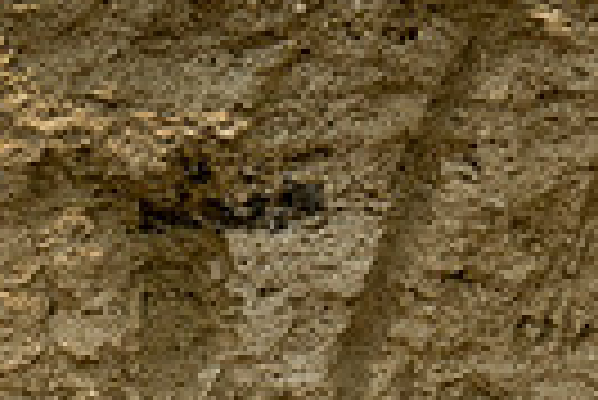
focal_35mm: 273
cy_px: 503
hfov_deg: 7.5
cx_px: 42
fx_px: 4540
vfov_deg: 5.0
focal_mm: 38
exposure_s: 1/640
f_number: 4.5
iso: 320
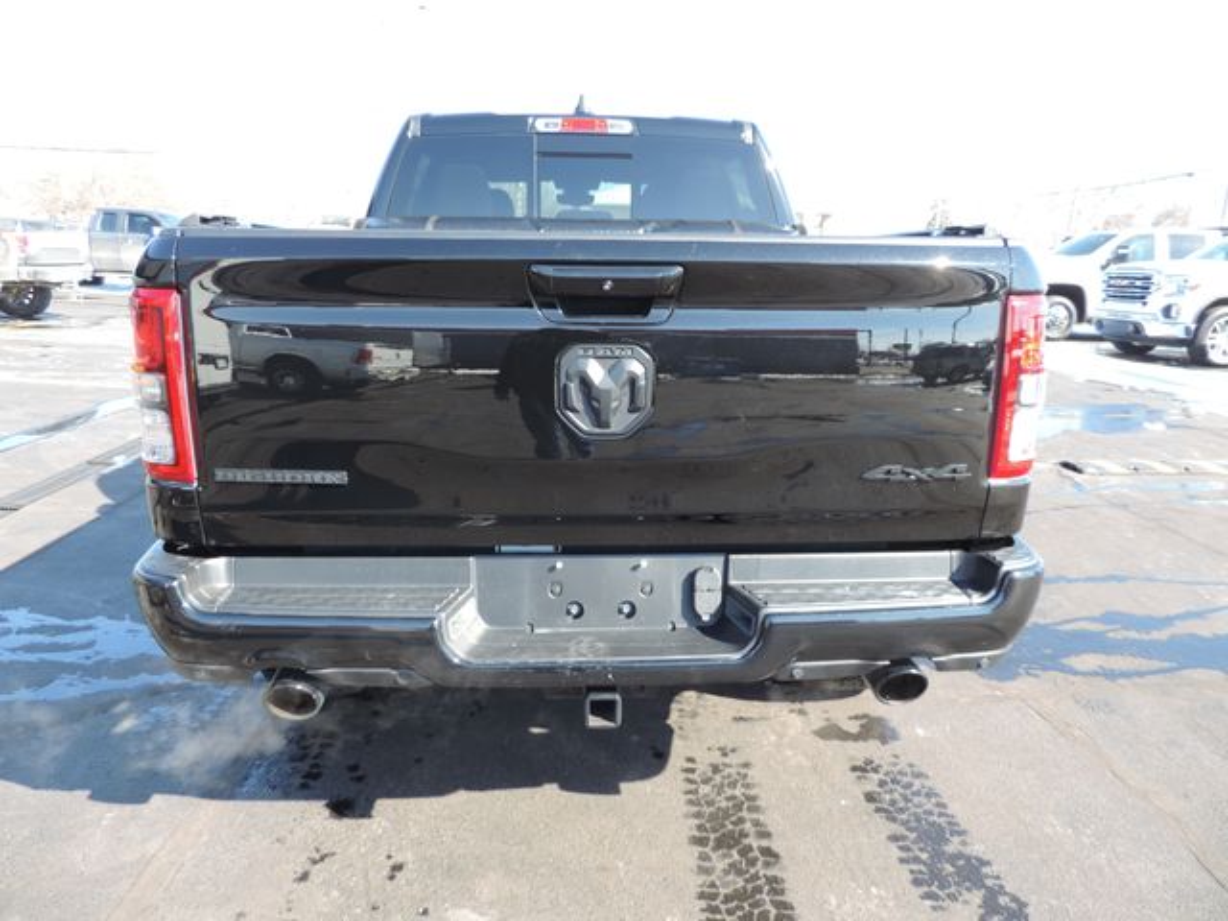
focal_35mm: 24
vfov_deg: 56.8
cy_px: 460
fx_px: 851
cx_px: 614
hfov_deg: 71.6
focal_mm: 4.3
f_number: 3
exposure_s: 1/160
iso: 80
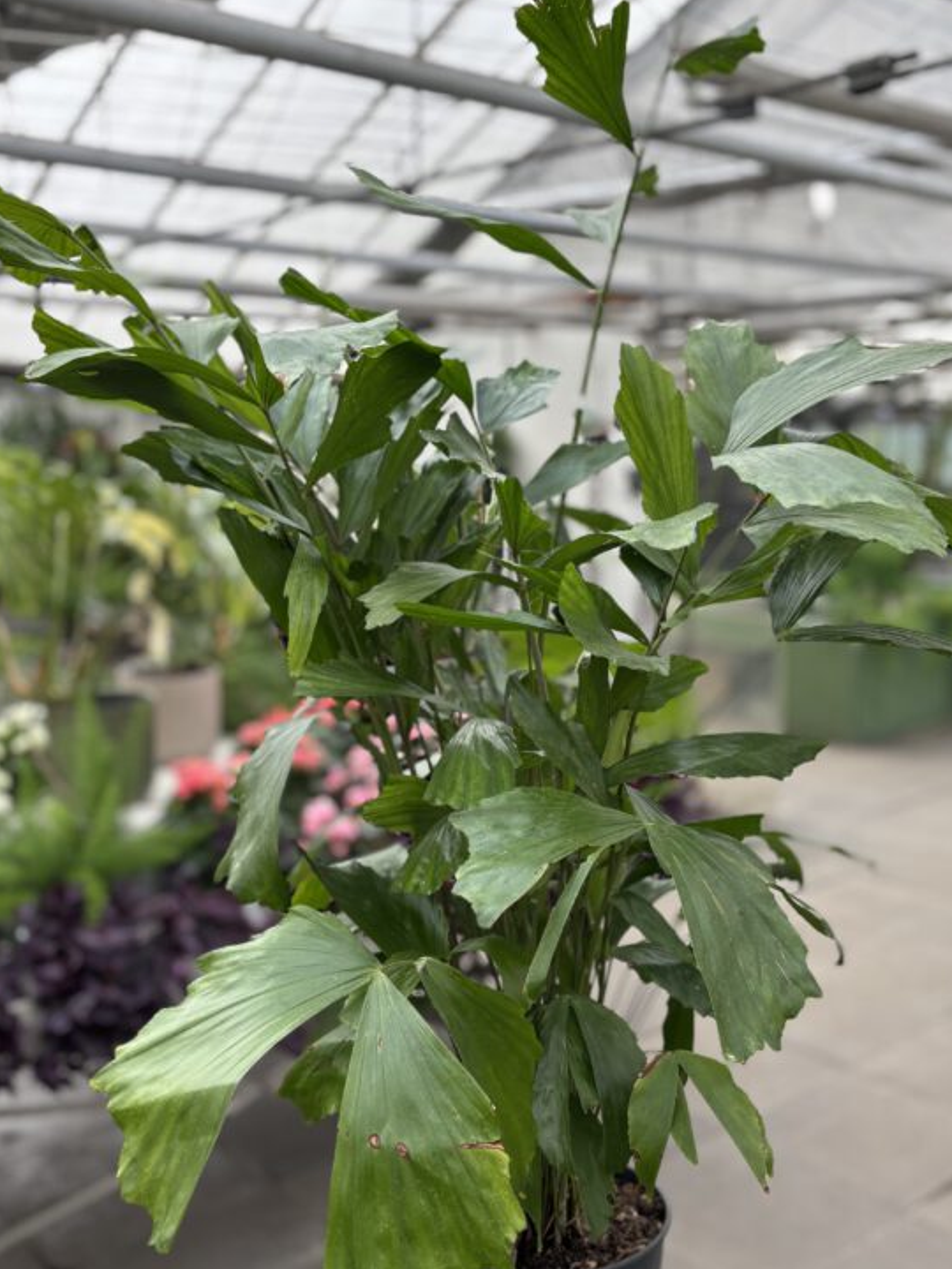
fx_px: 1357
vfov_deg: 50.1
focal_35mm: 37
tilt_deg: -9.5
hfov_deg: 38.6
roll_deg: -0.5
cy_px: 684
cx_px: 518
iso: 50
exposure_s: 1/172
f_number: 1.6
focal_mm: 5.96
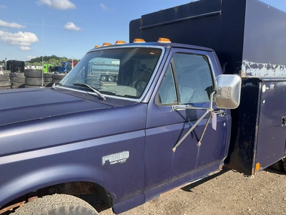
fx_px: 240
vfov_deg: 48.2
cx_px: 143
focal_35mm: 29
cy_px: 108
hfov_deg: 61.7
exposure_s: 1/855
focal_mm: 3
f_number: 1.8
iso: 25
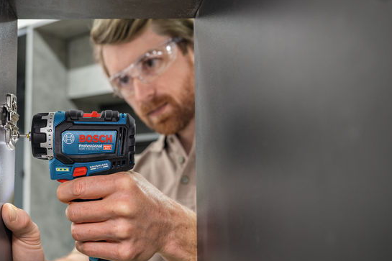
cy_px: 149
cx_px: 106
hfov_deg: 42.7
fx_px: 487
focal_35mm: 45
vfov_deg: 30.0
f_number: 4
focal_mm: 30.5
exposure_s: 1/30
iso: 800
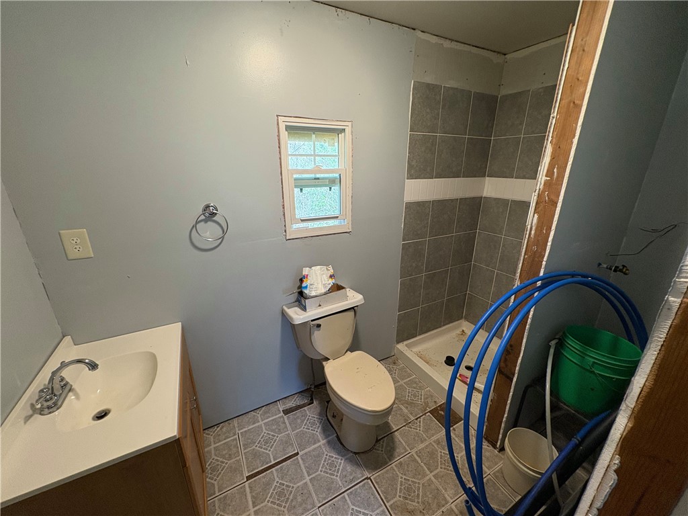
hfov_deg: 102.1
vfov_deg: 85.7
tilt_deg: -17.9
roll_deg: +0.1
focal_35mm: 14
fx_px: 278
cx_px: 344
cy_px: 258
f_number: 2.2
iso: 250
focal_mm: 2.22
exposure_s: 1/60
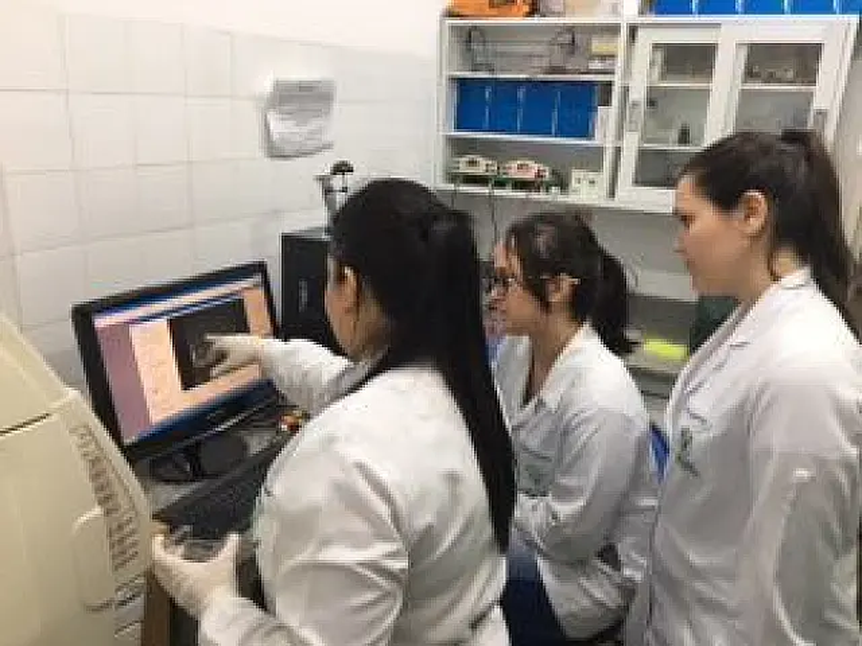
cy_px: 323
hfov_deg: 61.7
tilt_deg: -18.7
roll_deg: -2.3
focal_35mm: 29
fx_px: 722
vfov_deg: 48.2
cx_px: 431
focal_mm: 4.15
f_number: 2.2
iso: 80
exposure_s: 1/30
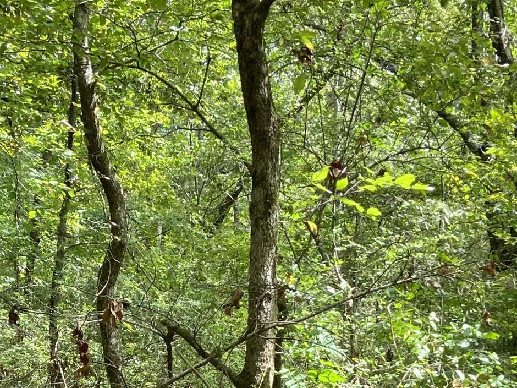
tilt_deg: -2.6
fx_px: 1240
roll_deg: +2.4
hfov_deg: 23.3
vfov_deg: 16.9
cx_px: 130
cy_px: 490
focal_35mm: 83
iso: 32
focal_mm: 4.25
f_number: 1.8
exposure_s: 1/122
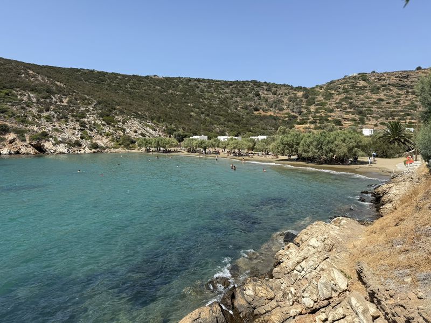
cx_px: 216
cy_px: 162
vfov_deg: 56.8
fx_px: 299
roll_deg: +0.1
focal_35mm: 24
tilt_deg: -5.1
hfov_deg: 71.6
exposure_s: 1/3953
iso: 80
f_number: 1.78
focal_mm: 6.76
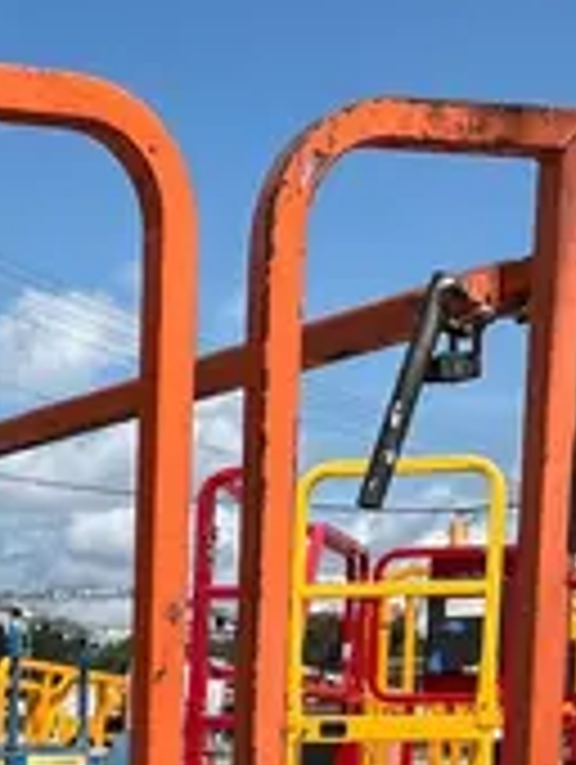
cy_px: 1226
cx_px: -310
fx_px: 2479
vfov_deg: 15.8
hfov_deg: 12.5
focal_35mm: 112
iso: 50
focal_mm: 5.1
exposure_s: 1/4484
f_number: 1.6
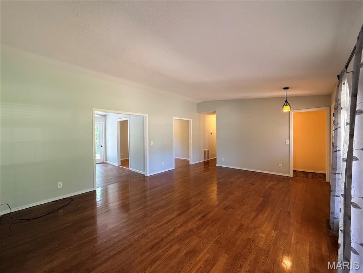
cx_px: 182
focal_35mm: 14
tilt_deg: -1.1
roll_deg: +0.7
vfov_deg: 85.7
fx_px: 147
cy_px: 136
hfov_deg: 102.1
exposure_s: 1/120
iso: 320
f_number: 2.2
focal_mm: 2.22
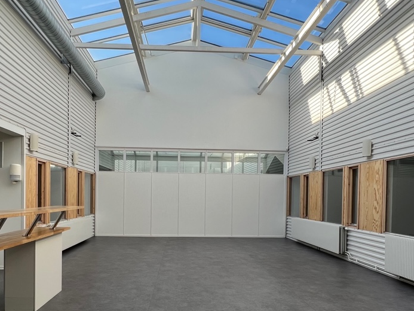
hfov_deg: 71.5
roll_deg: -1.7
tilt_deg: -1.4
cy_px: 204
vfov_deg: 55.8
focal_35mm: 24
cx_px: 191
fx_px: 287
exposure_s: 1/287
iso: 32
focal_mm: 1.57
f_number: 1.8
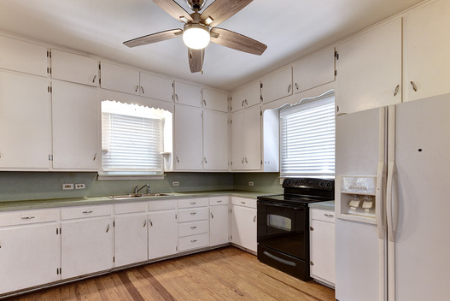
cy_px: 176
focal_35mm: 17
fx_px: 213
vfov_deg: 70.0
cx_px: 230
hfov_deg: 93.2
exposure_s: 1/10
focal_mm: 14
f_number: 8
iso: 400
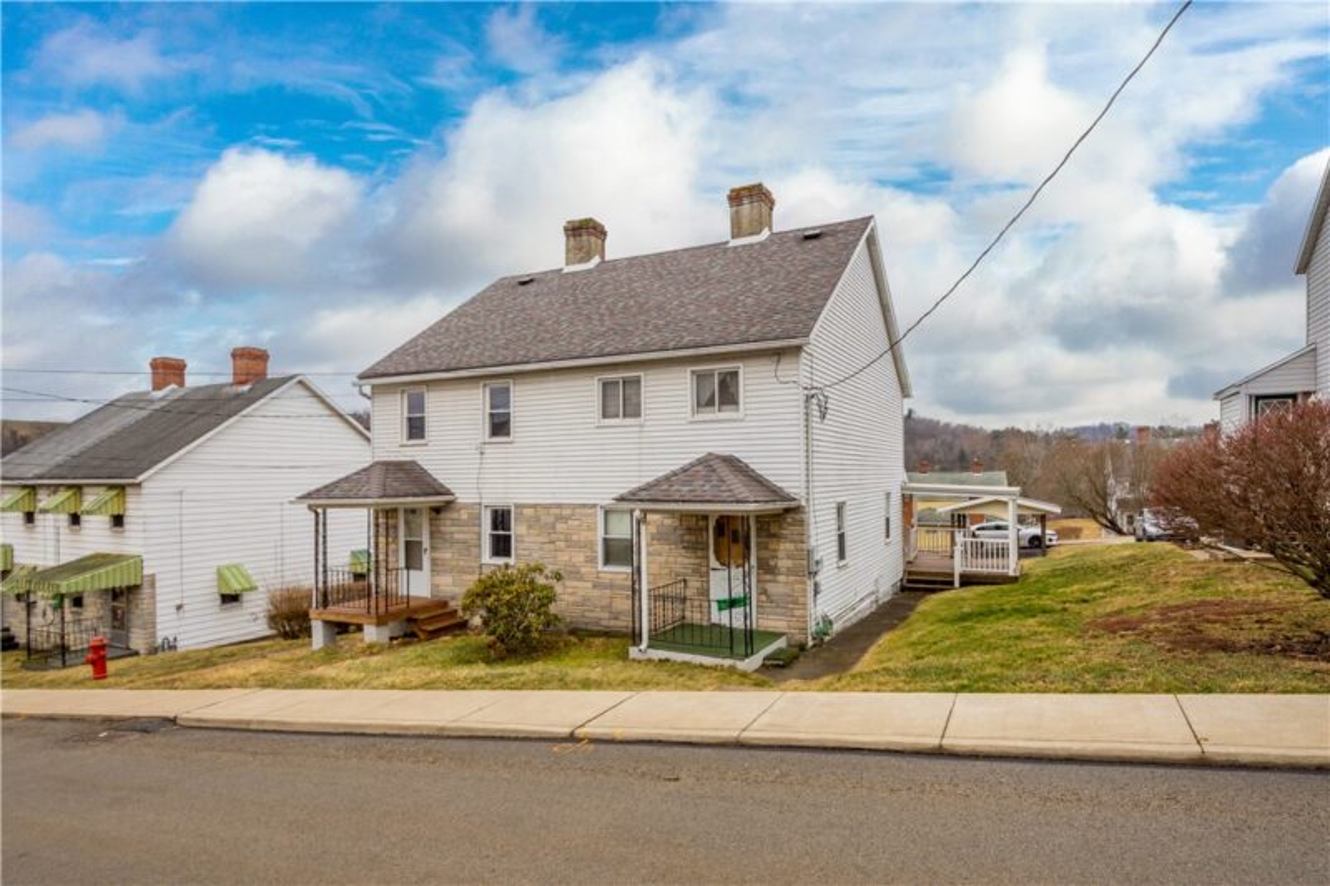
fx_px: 720
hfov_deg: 85.4
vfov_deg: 63.2
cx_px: 665
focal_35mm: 20
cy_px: 443
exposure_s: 1/320
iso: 100
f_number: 6.3
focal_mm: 13
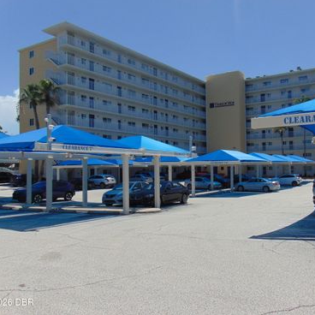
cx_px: 199
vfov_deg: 54.0
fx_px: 309
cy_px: 156
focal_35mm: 30
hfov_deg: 53.4
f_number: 7.7
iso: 80
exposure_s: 1/400
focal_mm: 4.5
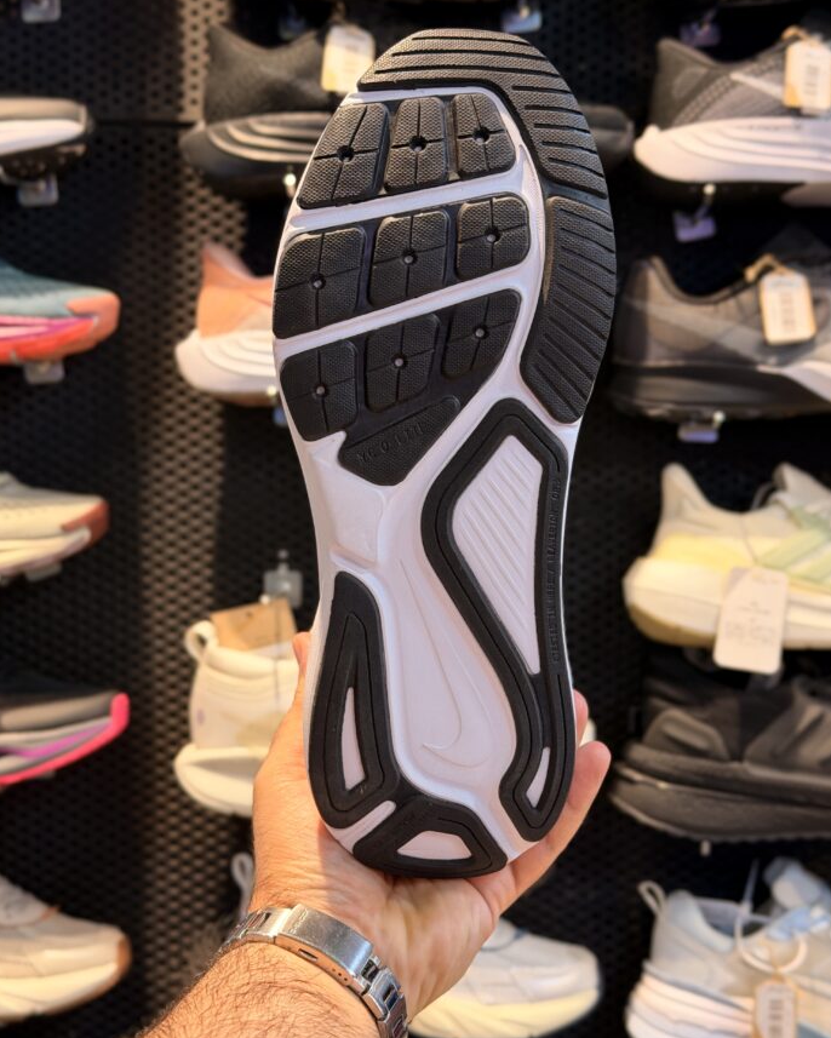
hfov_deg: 29.7
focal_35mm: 51
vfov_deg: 36.6
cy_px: 542
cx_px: 420
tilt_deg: -3.8
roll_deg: +0.2
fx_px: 1567
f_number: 1.78
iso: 125
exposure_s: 1/100
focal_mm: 6.76
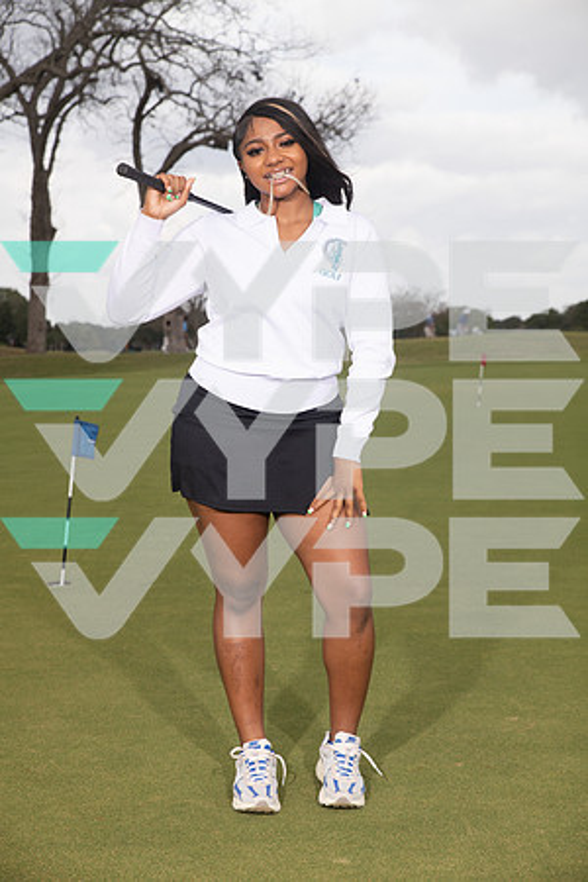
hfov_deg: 22.6
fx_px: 1470
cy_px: 441
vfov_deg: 33.4
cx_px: 294
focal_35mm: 60
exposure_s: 1/320
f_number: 6.3
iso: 100
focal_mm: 60
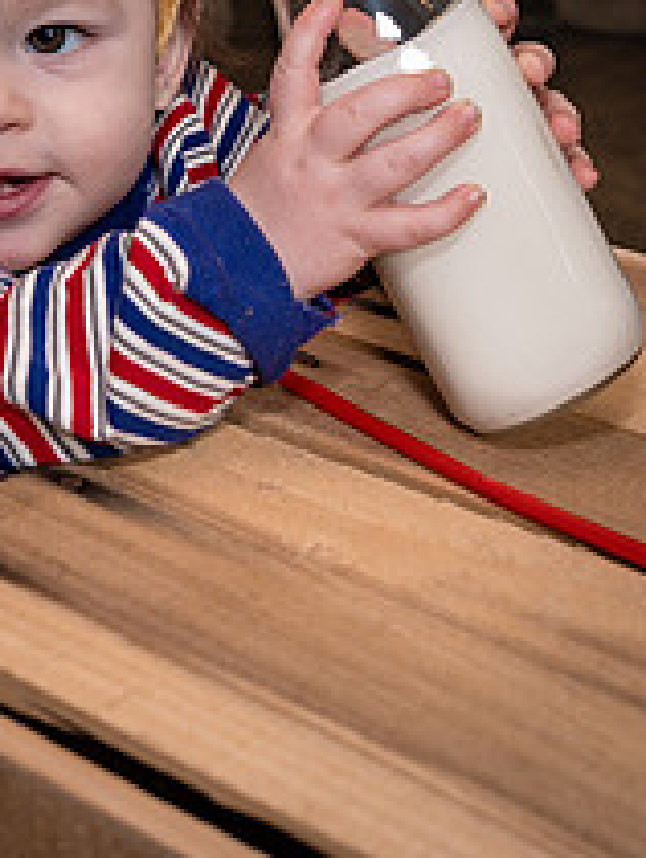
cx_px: 351
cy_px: -41
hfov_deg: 19.9
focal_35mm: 74
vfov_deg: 24.8
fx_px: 1838
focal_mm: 24
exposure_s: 1/250
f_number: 4
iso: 250
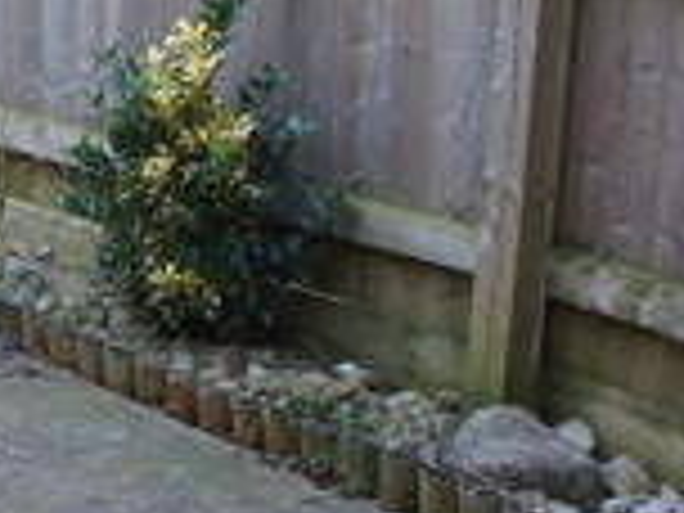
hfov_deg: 15.1
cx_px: -418
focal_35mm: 118
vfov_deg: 12.5
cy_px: 250
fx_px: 2333
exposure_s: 1/100
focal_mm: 19
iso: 200
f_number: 5
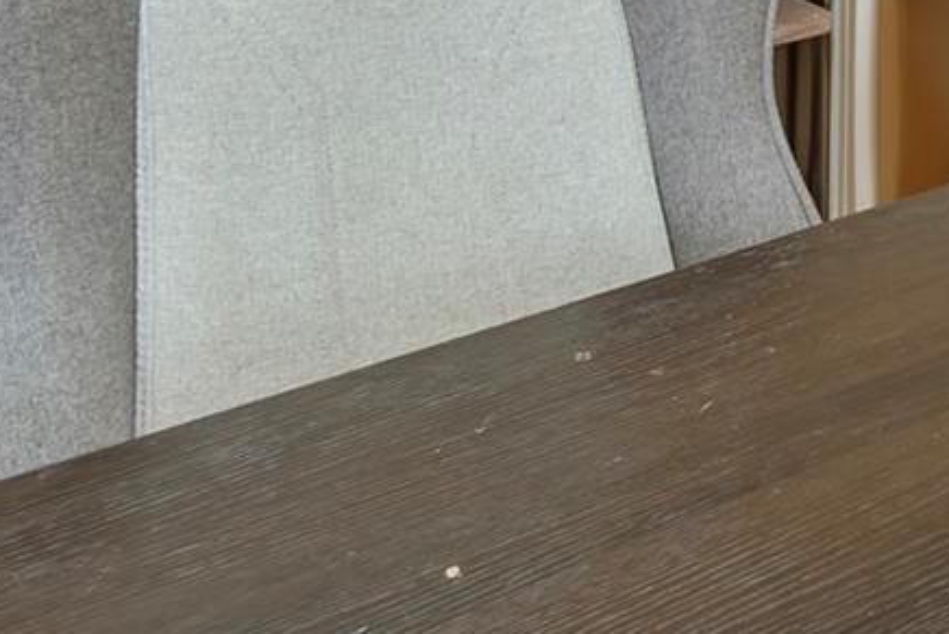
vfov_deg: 20.3
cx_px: 1171
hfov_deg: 30.2
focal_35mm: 55
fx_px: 1450
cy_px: -381
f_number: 8
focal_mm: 10
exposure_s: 1/25
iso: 200
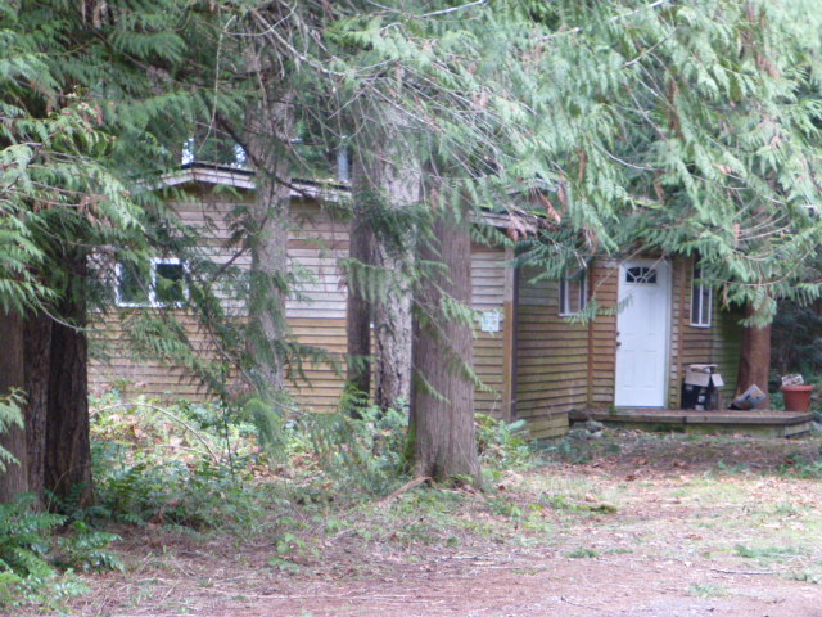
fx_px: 3443
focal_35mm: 145
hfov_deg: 13.6
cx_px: 411
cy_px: 308
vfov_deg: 10.2
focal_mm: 25.9
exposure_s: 1/15
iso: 400
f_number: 5.4
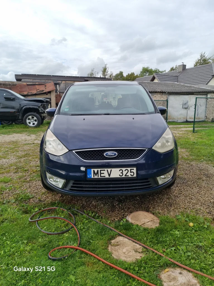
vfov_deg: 67.3
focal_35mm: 26
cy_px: 143
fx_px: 214
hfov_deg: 53.1
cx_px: 107
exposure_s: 1/1440
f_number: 1.8
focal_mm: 5.4
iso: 50
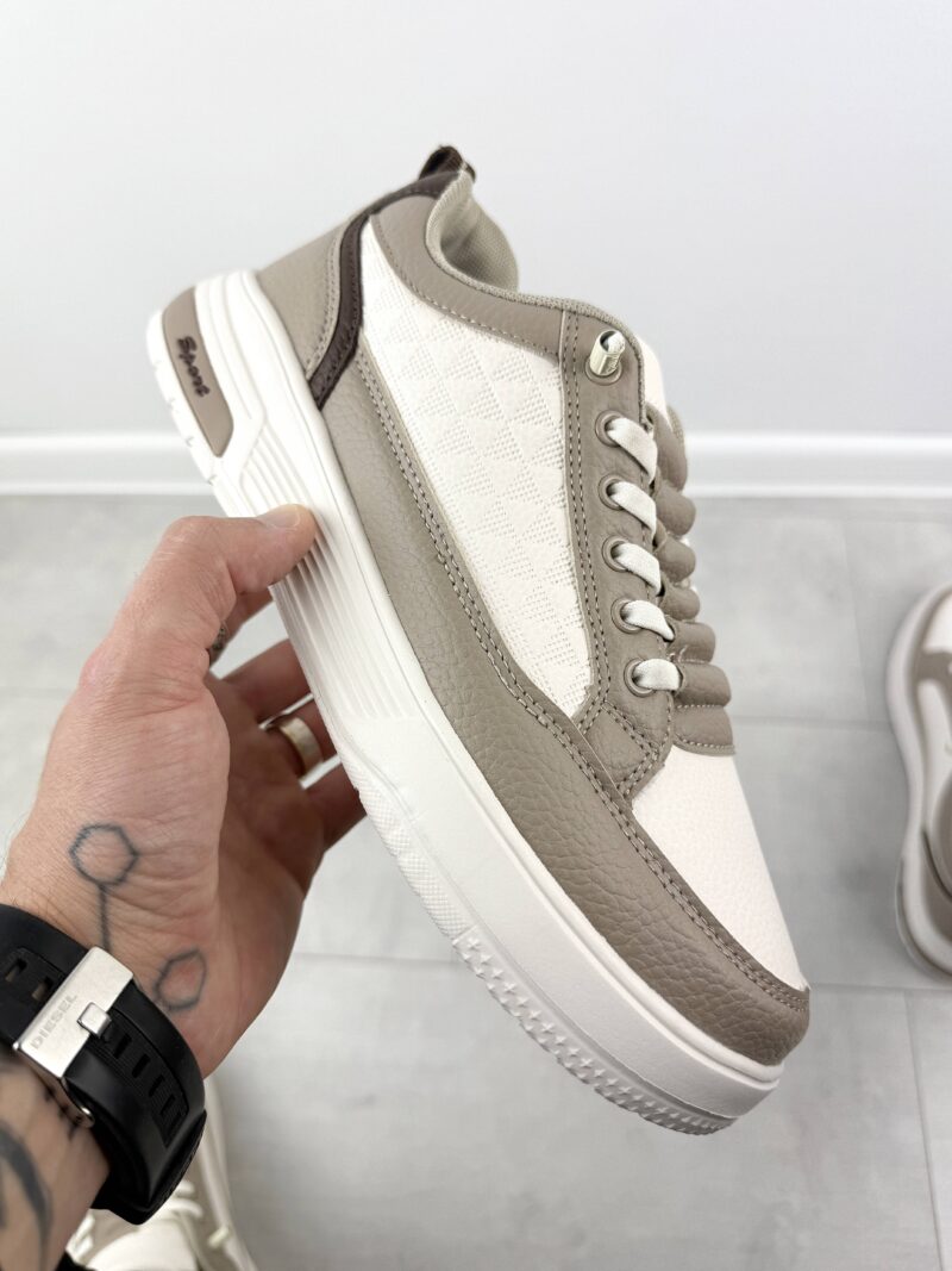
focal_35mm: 24
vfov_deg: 71.6
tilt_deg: -61.2
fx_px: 880
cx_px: 476
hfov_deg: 56.8
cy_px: 636
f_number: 1.78
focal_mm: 6.76
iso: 80
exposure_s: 1/931
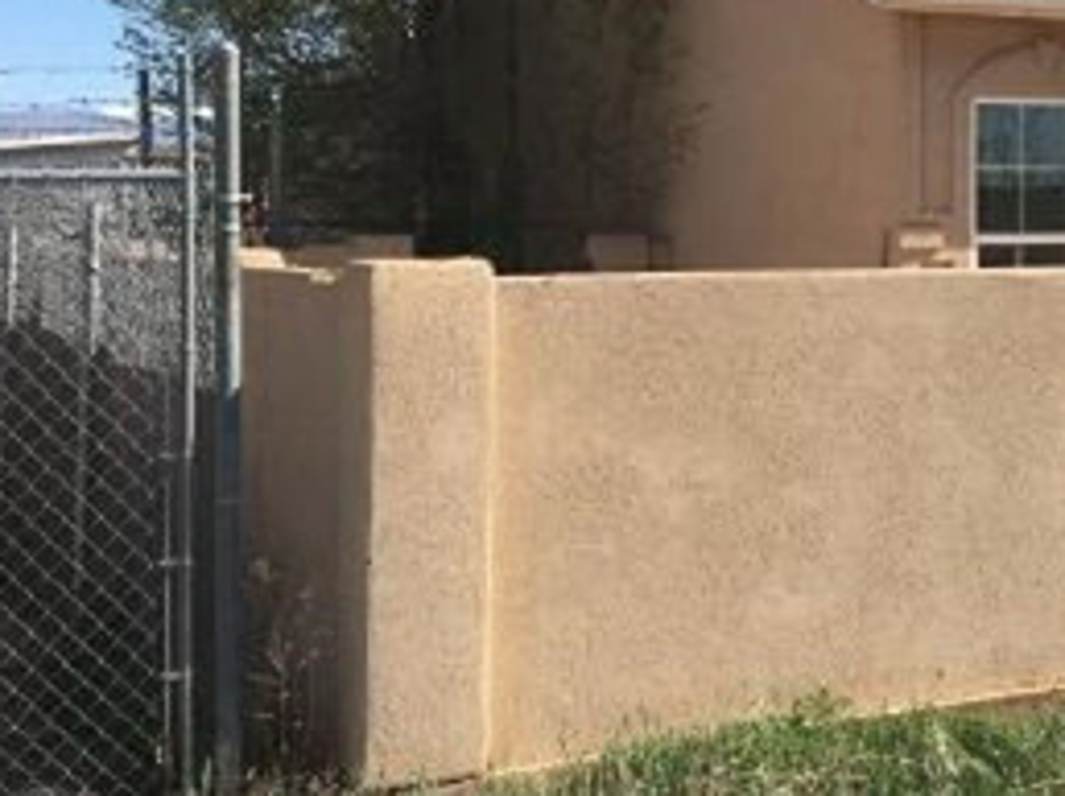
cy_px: 202
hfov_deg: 24.6
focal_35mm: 72
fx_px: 2213
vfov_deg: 20.3
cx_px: 1263
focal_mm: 4.15
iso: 25
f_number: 2.2
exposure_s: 1/1508
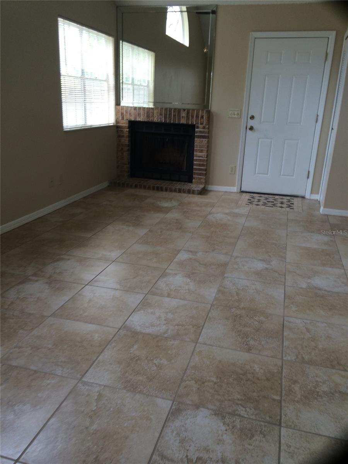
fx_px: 402
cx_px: 174
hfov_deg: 46.8
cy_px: 232
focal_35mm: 30
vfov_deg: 60.0
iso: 40
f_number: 2.2
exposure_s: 1/40
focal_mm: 4.12
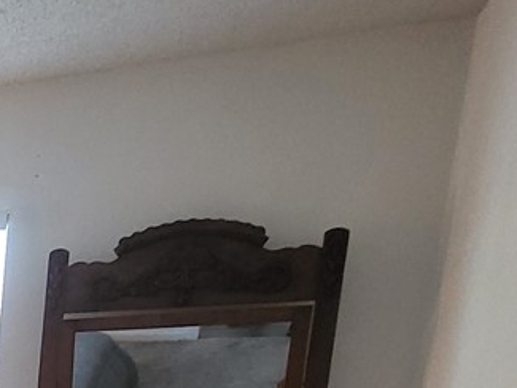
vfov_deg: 19.7
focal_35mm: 64
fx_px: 956
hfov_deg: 19.8
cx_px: -466
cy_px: 592
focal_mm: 1.74
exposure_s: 1/60
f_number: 2.2
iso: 320
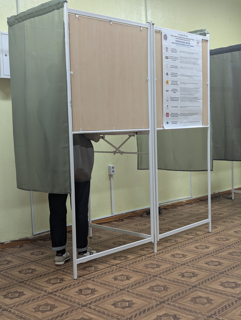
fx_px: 444
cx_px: 120
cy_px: 160
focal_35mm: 48
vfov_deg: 39.6
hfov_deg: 30.3
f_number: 1.85
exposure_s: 1/23.8
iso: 116
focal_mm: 6.81
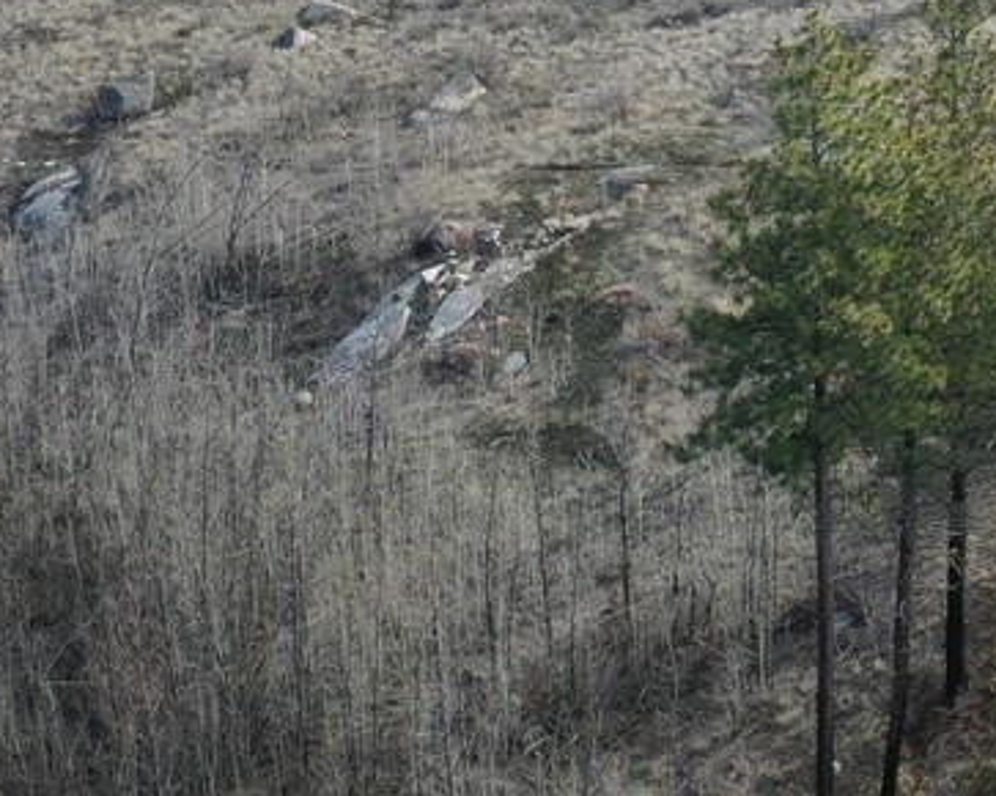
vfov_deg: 12.0
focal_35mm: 123
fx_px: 3624
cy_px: -372
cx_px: 1936
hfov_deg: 13.6
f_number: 5
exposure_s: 1/240
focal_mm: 10.26
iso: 100
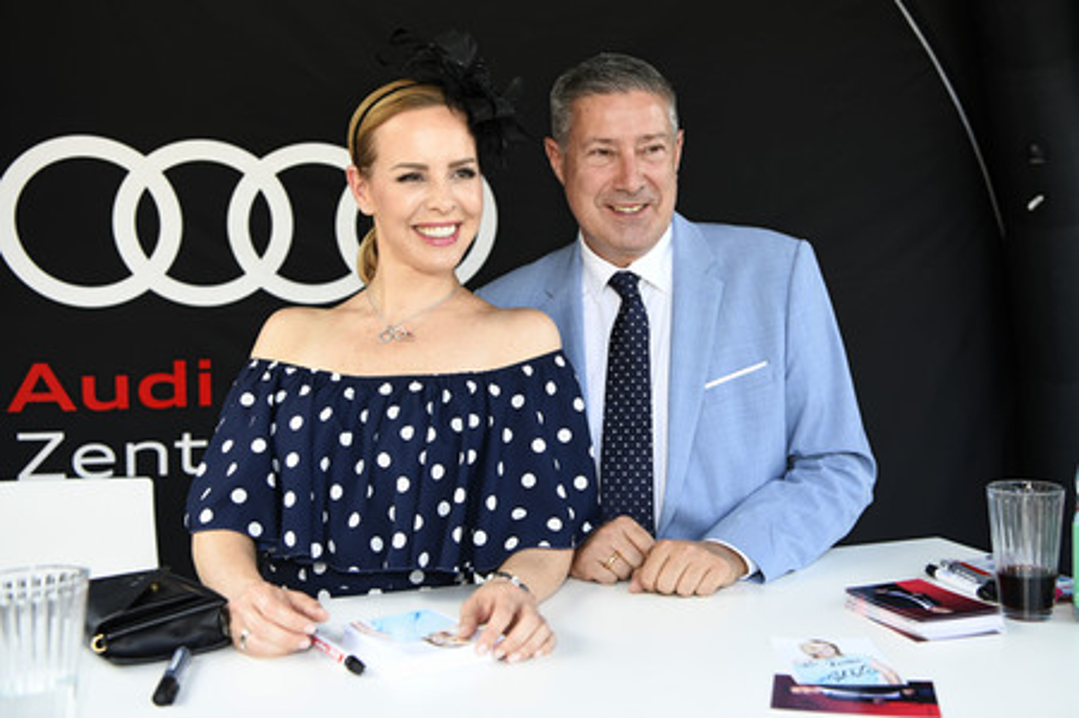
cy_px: 359
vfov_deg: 33.4
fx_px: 1198
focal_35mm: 40
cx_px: 540
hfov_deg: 48.5
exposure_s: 1/400
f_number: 4
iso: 640
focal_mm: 40
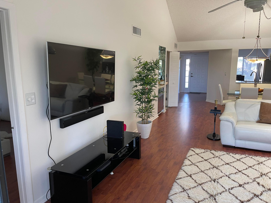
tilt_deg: -10.5
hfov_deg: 65.3
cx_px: 135
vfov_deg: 51.4
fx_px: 211
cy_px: 103
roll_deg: -0.1
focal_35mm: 27
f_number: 1.6
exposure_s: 1/60
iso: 125
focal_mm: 5.1
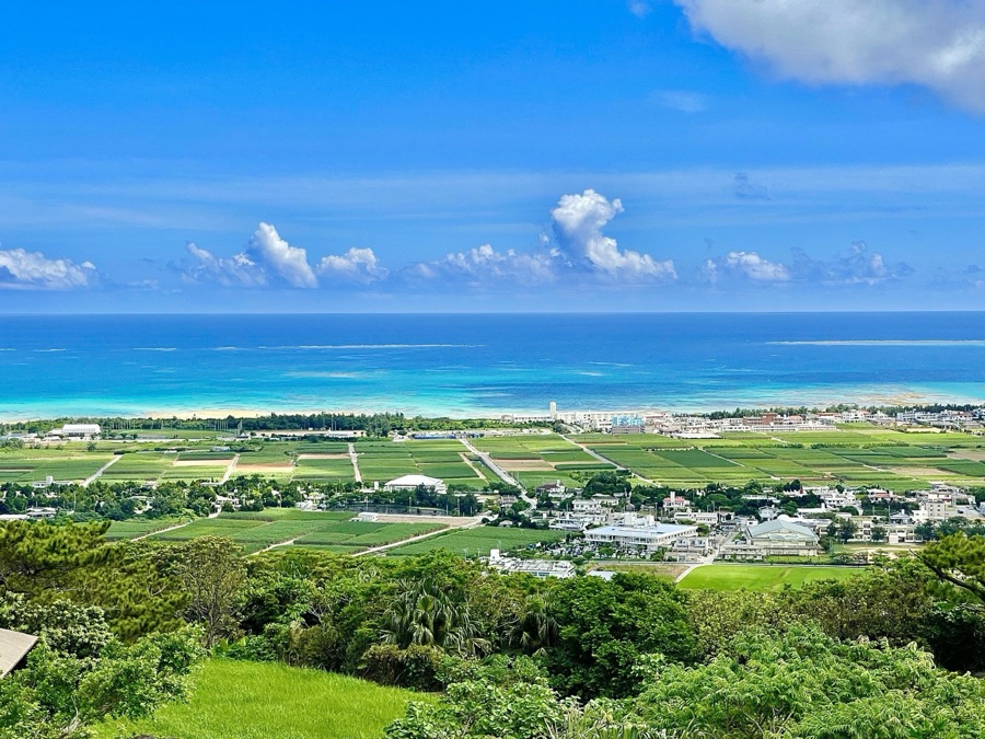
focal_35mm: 64
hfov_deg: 30.3
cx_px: 492
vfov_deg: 22.9
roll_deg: +0.2
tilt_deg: -2.3
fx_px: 1821
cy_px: 370
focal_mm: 7.5
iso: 20
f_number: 2.2
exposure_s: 1/1575
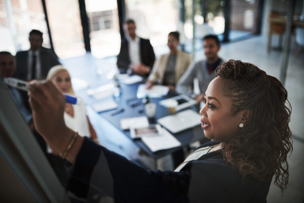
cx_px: 152
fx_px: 296
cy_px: 102
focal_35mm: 35
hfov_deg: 54.4
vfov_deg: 37.9
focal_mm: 35
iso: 500
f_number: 1.8
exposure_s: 1/640
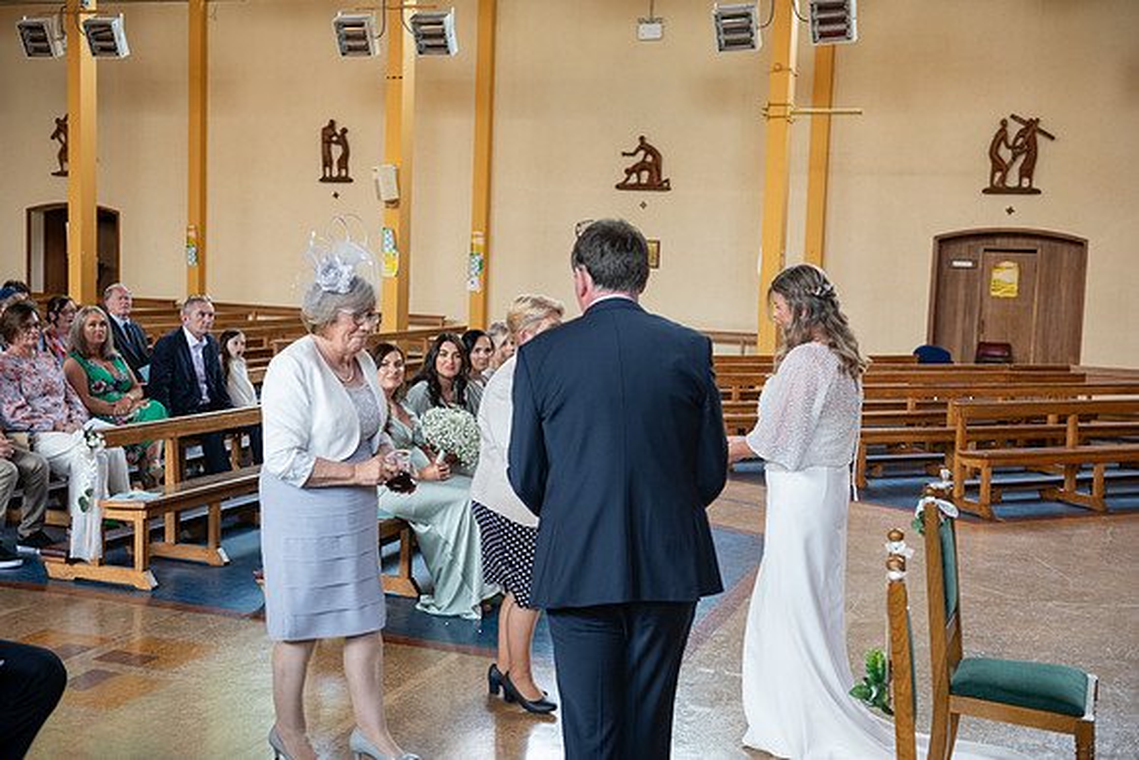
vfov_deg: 31.9
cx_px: 570
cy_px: 380
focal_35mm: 42
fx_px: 1329
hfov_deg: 46.4
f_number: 3.5
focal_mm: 42
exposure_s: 1/160
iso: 640
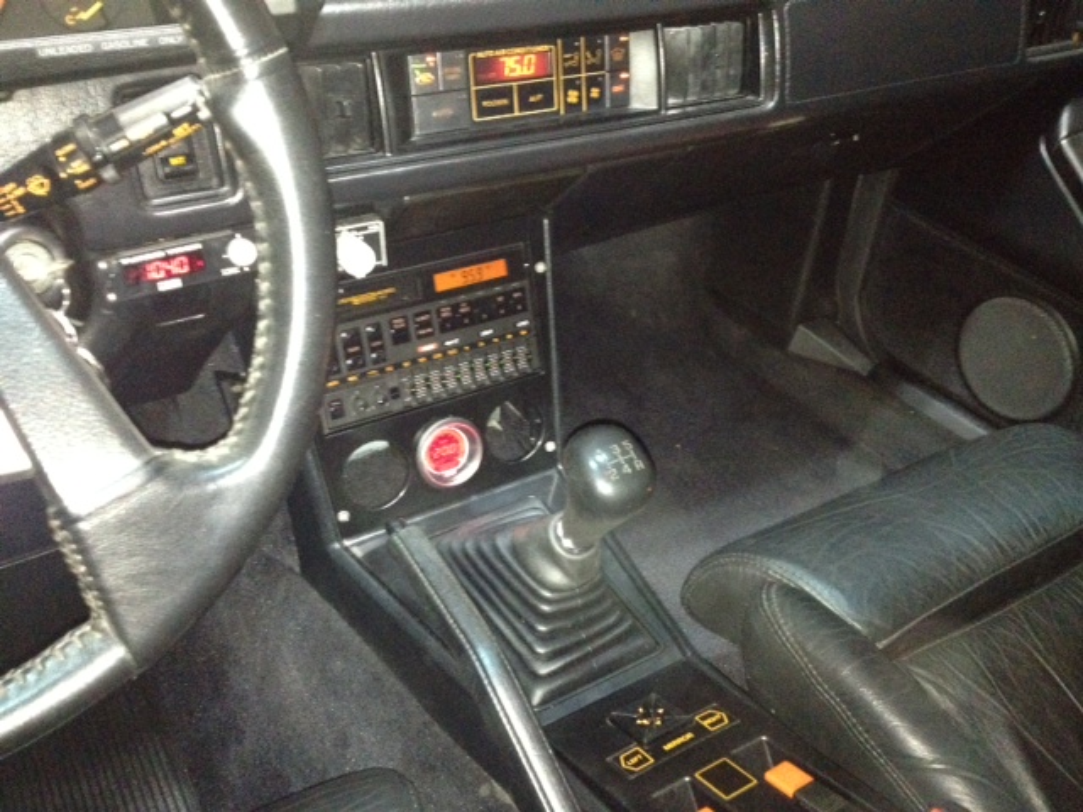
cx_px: 542
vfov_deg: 40.7
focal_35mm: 35
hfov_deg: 52.6
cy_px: 406
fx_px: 1095
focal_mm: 4.28
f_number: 2.4
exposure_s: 1/16
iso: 800
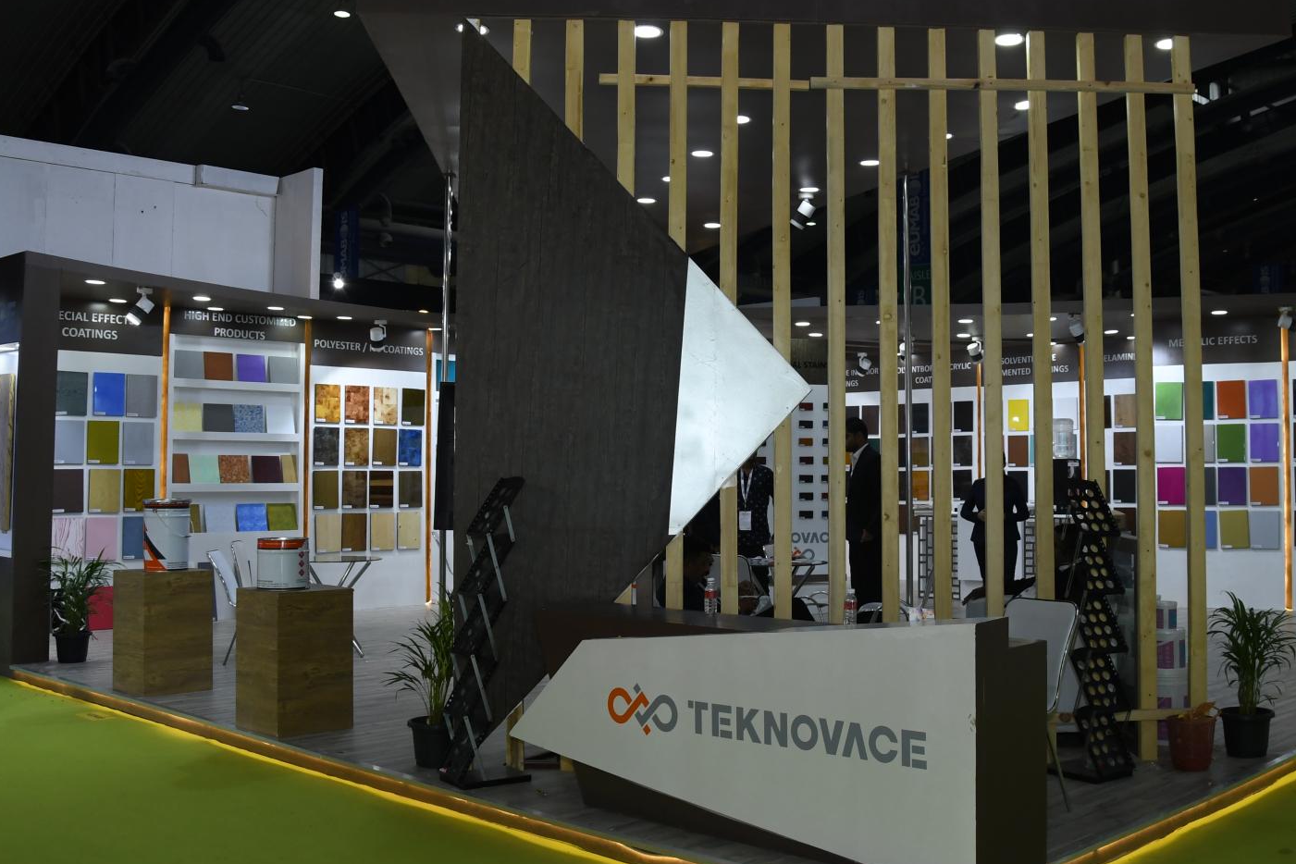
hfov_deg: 51.5
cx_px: 794
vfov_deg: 35.9
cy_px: 374
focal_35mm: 37
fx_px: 1332
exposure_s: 1/125
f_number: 5.6
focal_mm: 18
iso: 640
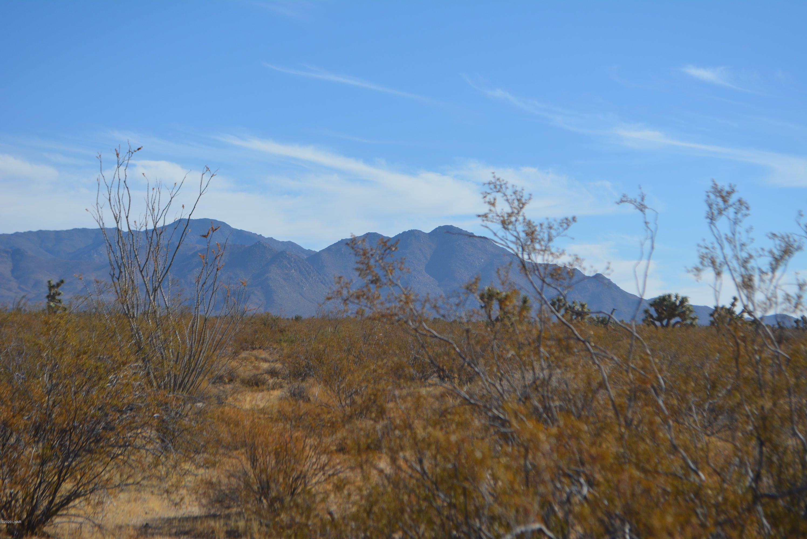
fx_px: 1851
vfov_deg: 16.6
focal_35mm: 82
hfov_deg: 24.6
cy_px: 270
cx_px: 404
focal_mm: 55
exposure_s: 1/2000
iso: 400
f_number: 7.1
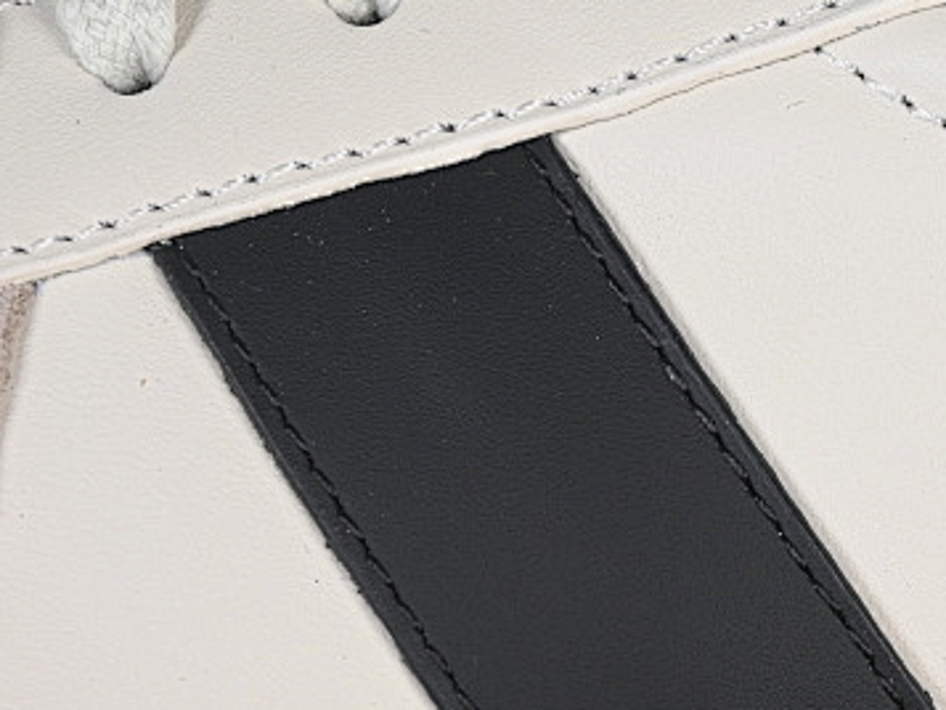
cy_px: 384
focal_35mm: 218
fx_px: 5960
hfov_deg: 9.0
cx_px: 1020
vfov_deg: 6.8
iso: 160
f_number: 7.1
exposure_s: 1/80
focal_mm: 50
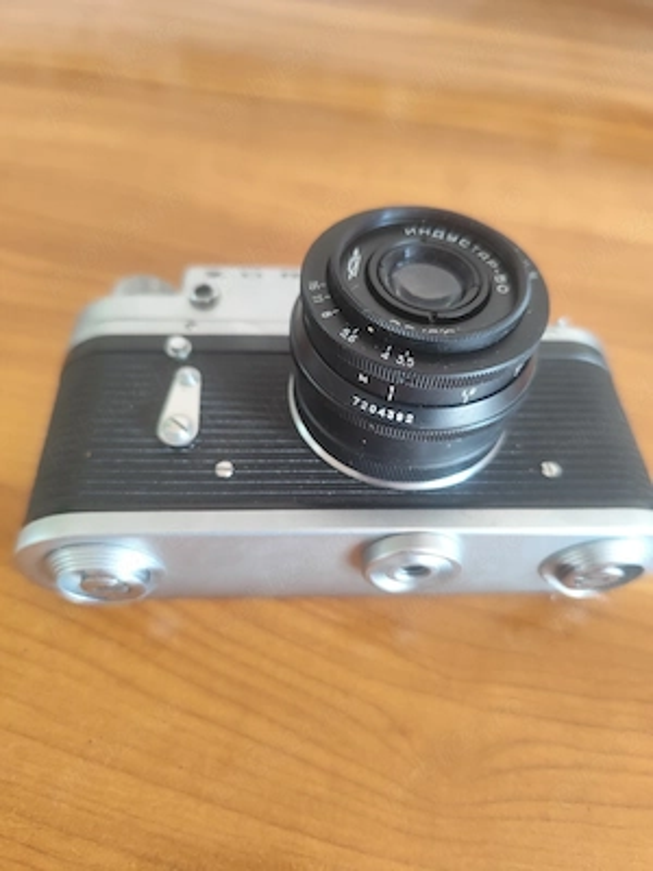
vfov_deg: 73.9
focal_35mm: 23
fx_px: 578
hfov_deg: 58.9
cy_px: 436
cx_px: 326
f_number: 1.65
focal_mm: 6.14
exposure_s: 1/50
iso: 500
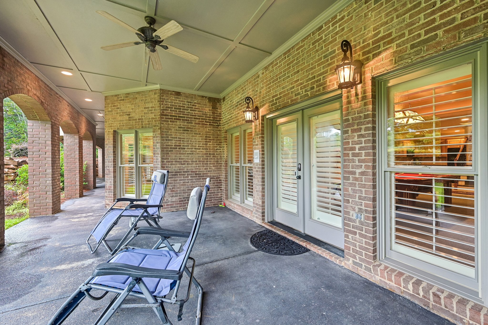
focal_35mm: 14
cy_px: 162
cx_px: 244
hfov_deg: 104.3
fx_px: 190
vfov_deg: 81.2
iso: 400
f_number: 8
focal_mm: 14
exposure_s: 1/8
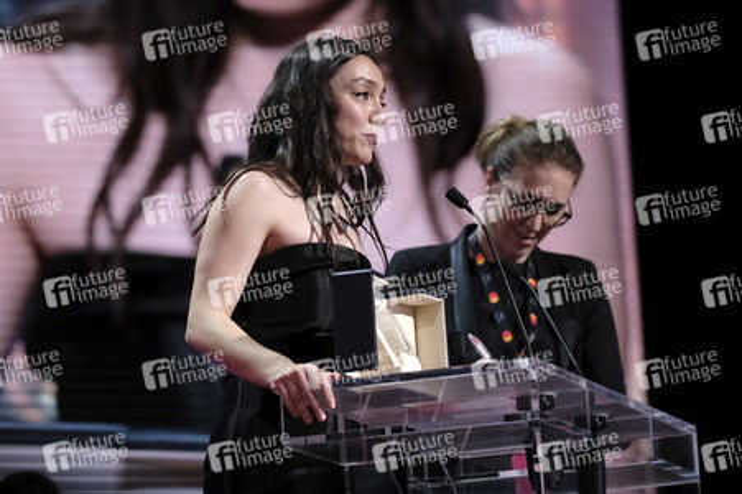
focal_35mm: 135
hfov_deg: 15.2
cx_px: 371
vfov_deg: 10.1
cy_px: 247
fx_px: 2780
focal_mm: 90
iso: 1600
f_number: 2
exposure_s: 1/400
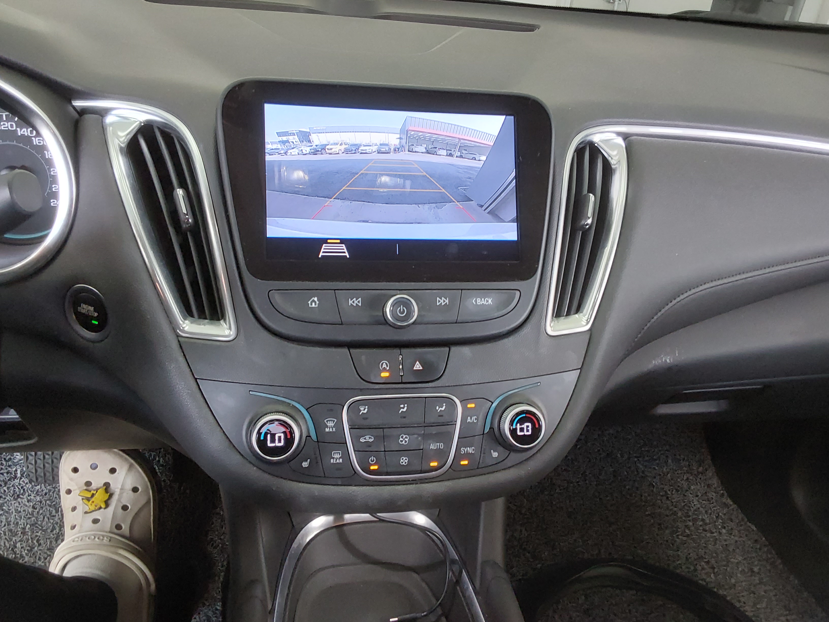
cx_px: 414
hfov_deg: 63.4
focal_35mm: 28
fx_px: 671
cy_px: 311
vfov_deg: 49.7
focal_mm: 2.91
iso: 200
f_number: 1.9
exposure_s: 1/60
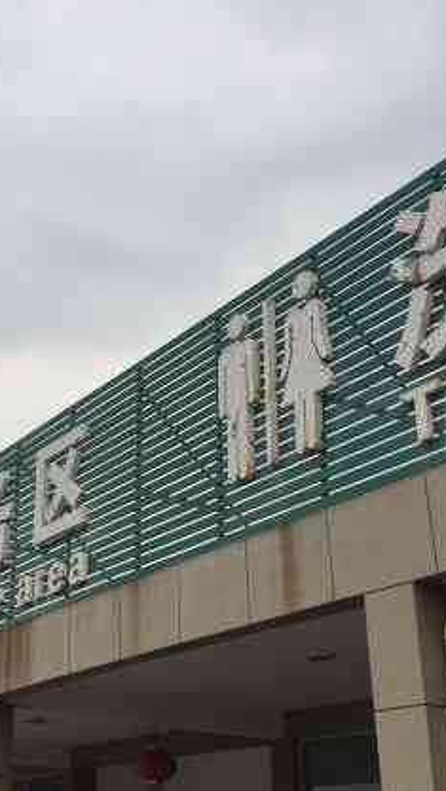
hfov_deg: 22.0
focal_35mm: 53
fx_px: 1113
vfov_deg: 39.1
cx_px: 28
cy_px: 432
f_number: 2.2
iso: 32
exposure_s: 1/648
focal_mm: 4.15
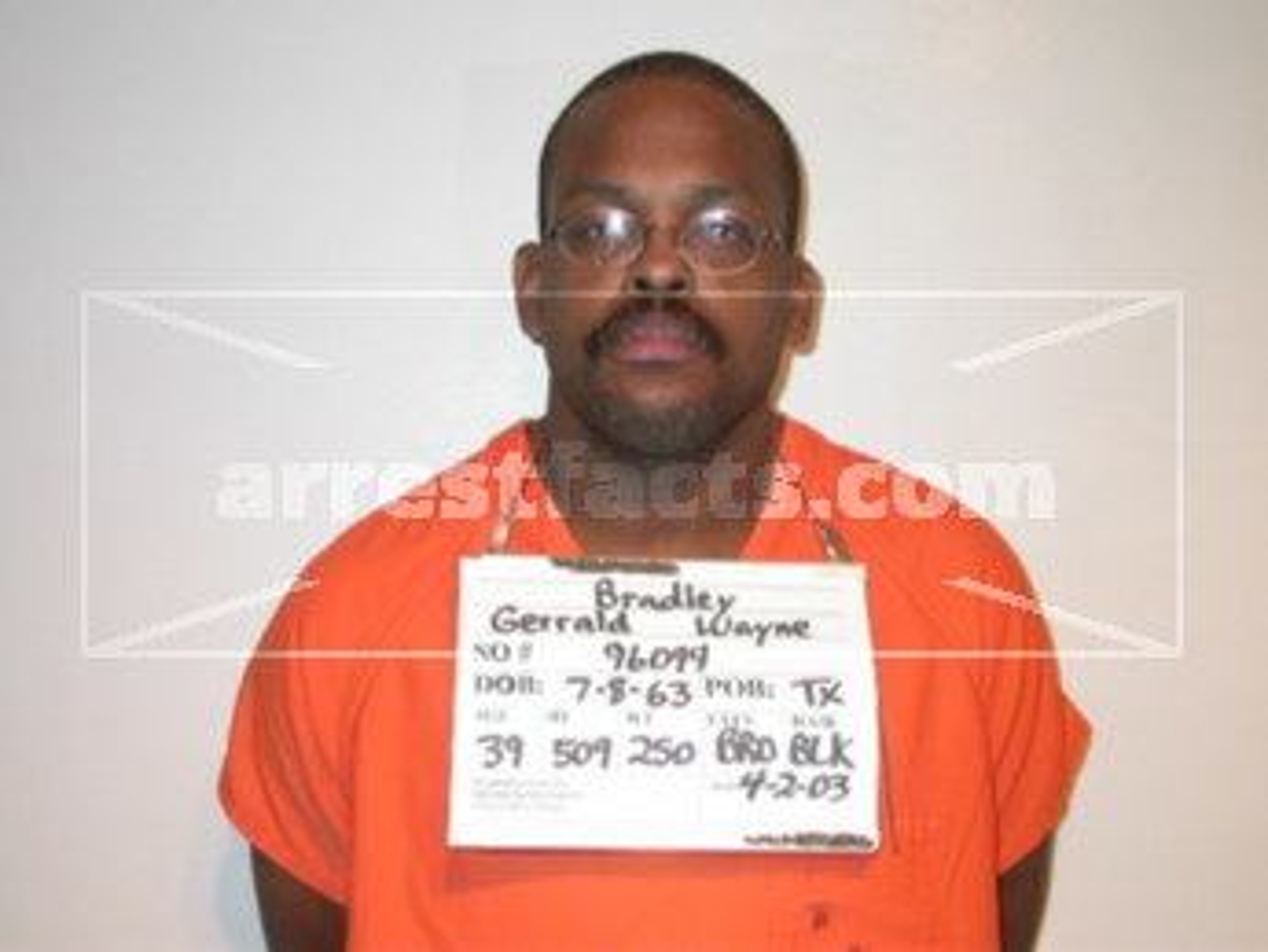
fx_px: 2015
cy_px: 476
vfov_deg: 26.6
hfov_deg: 34.9
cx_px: 634
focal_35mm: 55
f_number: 3
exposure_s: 1/60.3
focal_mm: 11.5
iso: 100
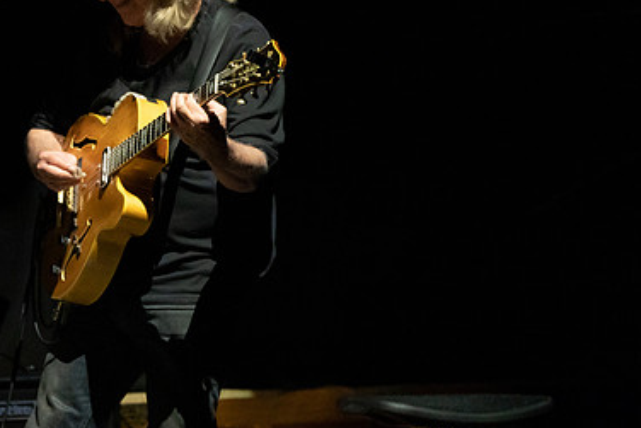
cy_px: 108
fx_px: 10829
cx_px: 174
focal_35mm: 608
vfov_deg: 2.3
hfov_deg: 3.4
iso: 3200
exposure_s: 1/250
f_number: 5.6
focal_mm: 394
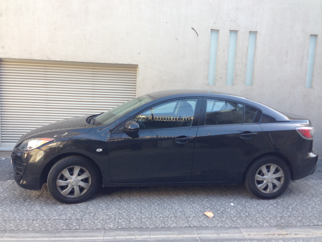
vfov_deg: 42.9
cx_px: 161
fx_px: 307
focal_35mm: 33
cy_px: 121
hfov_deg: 55.4
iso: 50
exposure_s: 1/120
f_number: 2.4
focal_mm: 4.12
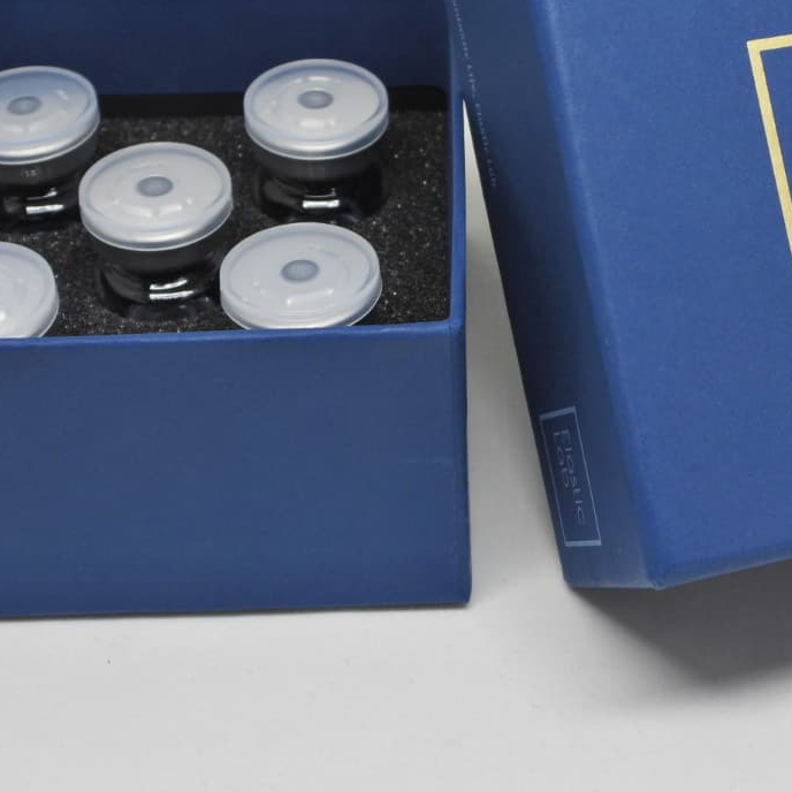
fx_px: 2252
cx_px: 509
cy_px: 182
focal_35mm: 87
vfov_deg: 19.8
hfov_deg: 19.9
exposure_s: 1/80
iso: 100
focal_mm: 8.5
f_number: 3.2
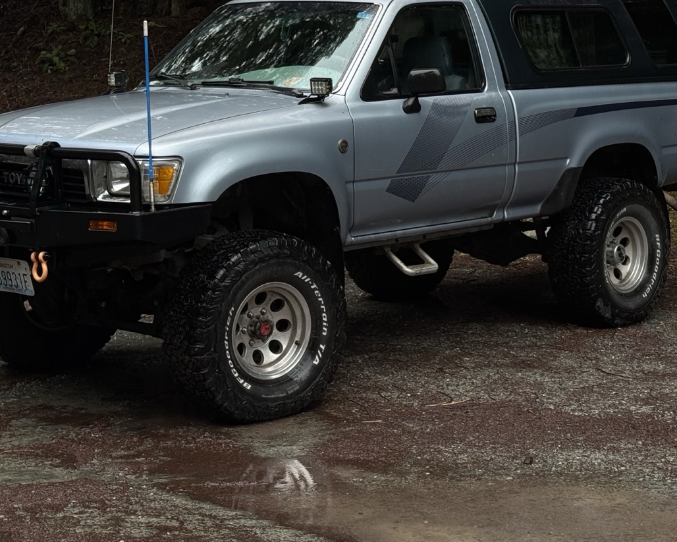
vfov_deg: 18.6
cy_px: 145
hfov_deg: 23.3
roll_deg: +1.9
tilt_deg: -4.9
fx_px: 1643
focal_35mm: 82
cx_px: 379
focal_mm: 6.76
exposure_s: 1/121
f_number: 1.78
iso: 50
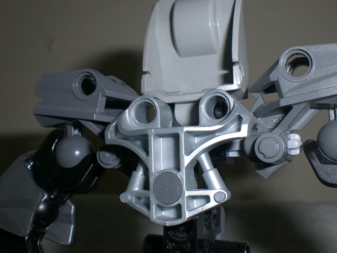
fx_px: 477
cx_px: 185
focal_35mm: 49
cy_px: 133
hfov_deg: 38.9
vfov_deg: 29.7
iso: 50
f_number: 4.4
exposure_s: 1/30
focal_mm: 6.3
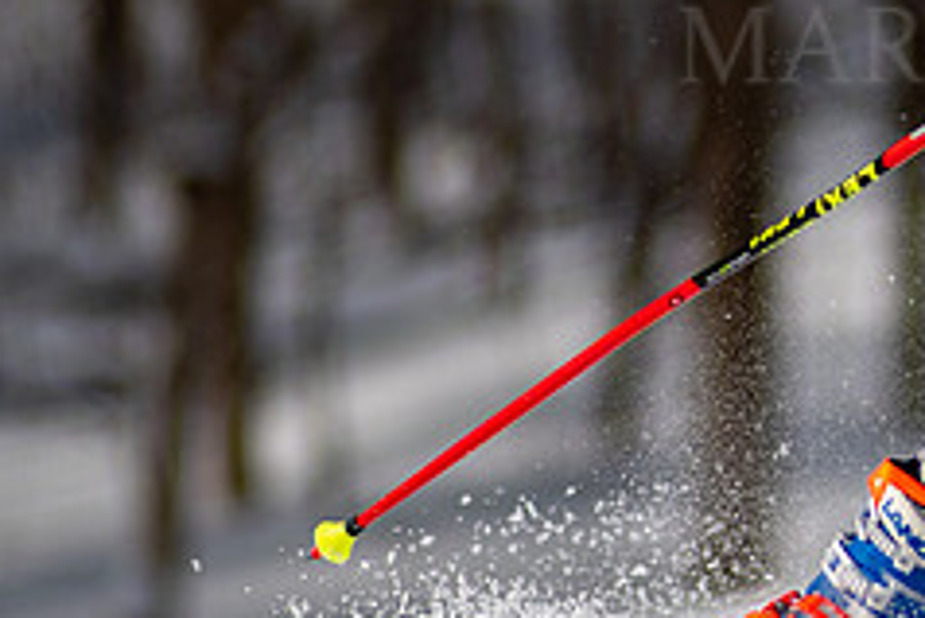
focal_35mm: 1288
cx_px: 1198
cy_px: 177
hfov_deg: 1.6
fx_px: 33113
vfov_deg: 1.1
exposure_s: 1/8000
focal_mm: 300
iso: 100
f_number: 2.8
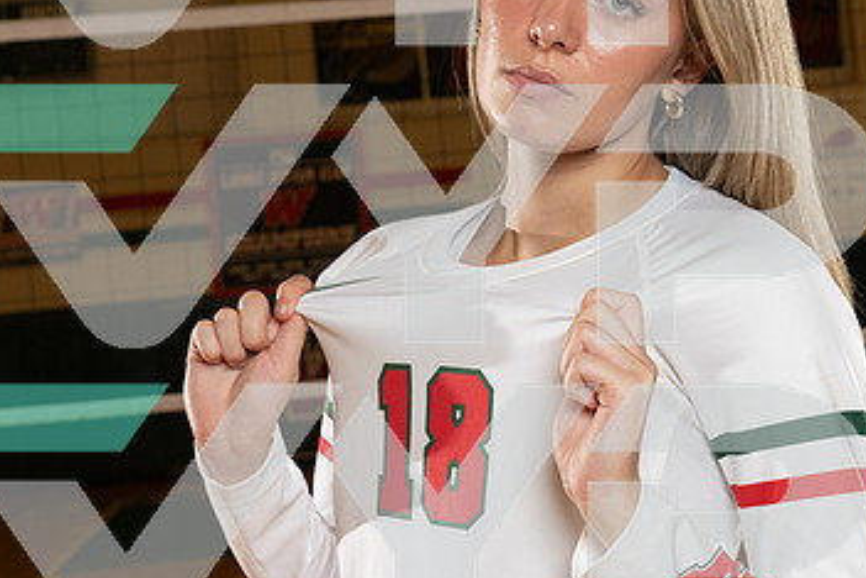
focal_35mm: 81
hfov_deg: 25.0
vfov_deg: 16.8
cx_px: 548
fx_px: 1948
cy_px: 216
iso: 1250
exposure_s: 1/250
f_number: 8
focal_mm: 49
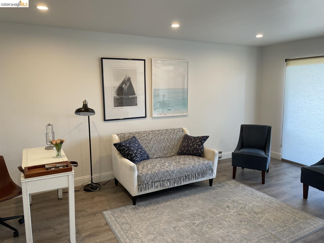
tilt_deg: -7.3
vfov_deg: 53.1
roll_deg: +0.8
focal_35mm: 26
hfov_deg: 67.3
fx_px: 243
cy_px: 122
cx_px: 162
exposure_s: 1/120
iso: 125
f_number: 1.6
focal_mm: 4.2
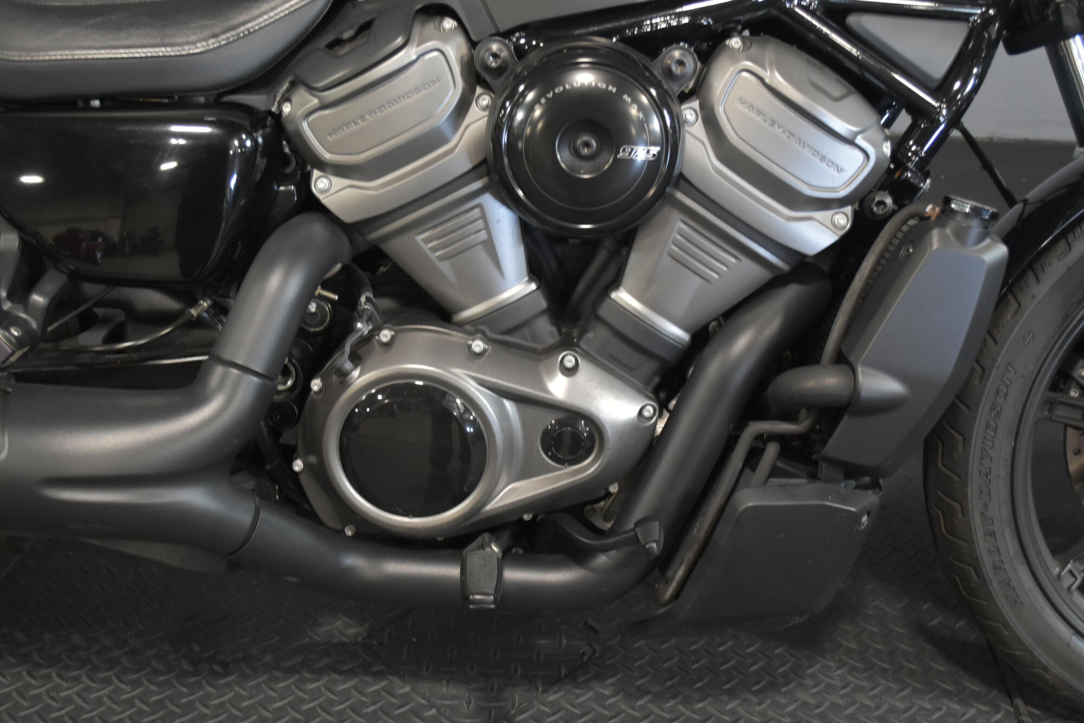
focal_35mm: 42
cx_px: 542
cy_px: 362
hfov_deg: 46.4
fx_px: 1265
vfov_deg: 31.9
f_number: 4.5
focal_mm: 28
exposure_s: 1/25
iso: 1600
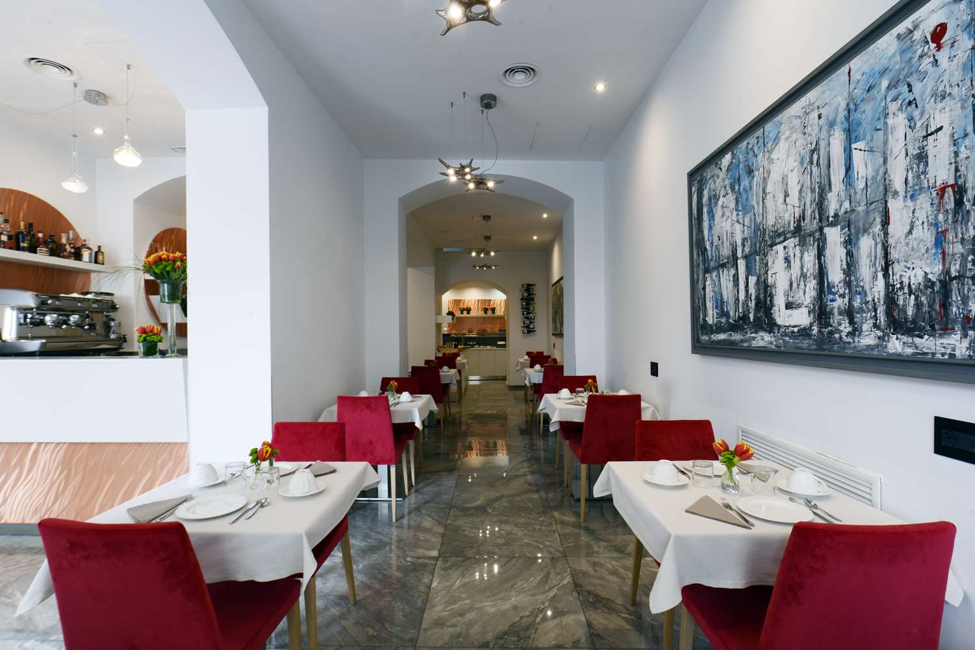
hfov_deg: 93.3
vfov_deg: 70.5
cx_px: 488
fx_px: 461
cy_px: 325
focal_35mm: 17
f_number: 11
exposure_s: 1/2
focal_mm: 17
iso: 100
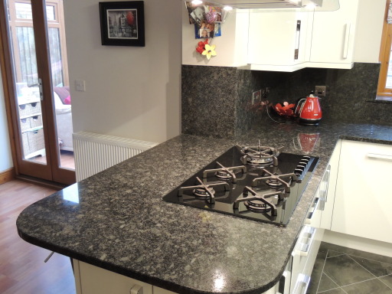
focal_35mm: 33
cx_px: 196
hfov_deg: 55.4
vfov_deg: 42.9
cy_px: 147
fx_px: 374
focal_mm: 5.8
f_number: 3.2
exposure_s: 1/13
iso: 560
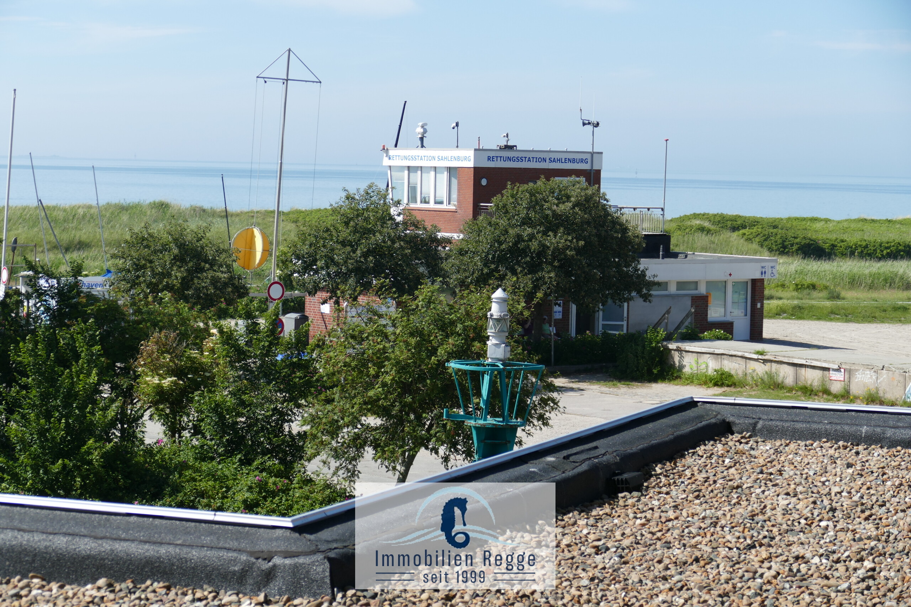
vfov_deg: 14.6
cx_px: 456
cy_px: 304
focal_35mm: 94
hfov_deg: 21.7
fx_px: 2379
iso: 125
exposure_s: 1/1000
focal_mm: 34.43
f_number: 3.8
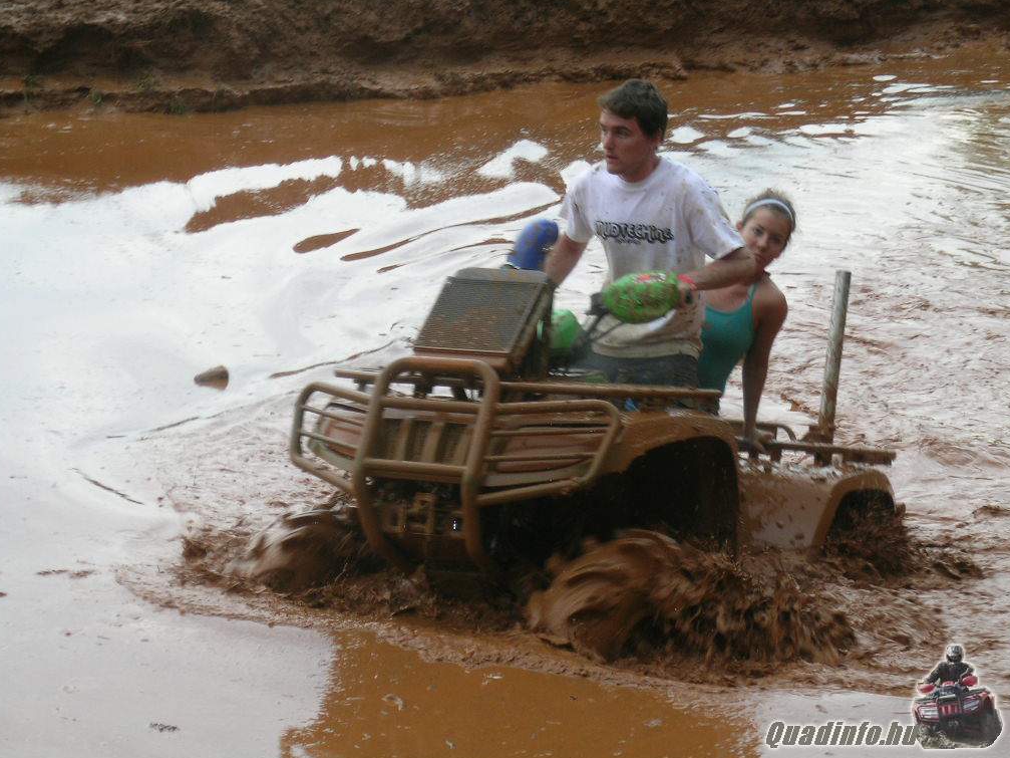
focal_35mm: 118
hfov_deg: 16.7
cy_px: 380
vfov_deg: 12.6
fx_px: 3443
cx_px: 506
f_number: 4.6
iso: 54
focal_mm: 24
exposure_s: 1/68
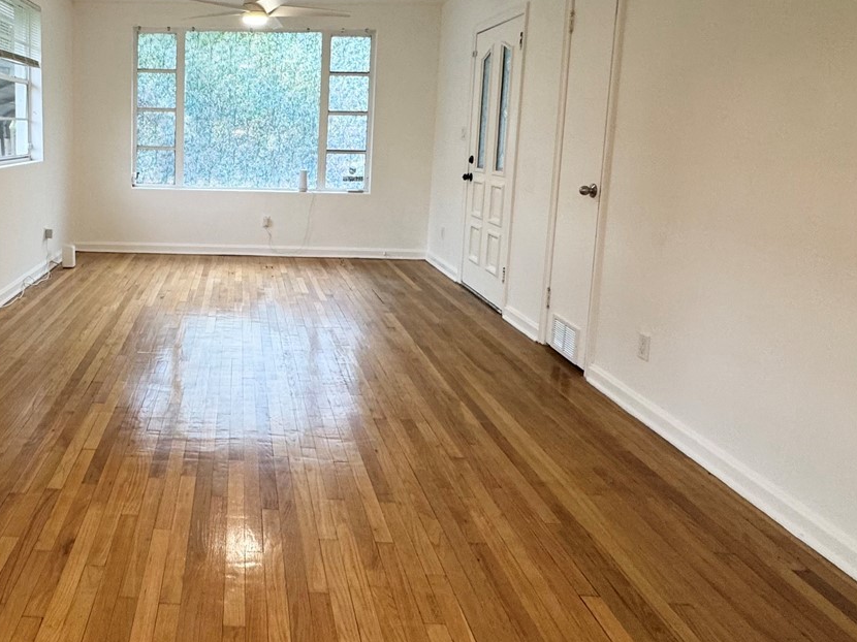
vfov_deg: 50.4
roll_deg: -1.4
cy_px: 215
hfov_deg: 61.4
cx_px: 205
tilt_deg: -7.2
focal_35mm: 27
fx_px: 668
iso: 200
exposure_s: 1/60
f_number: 2.2
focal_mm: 2.22
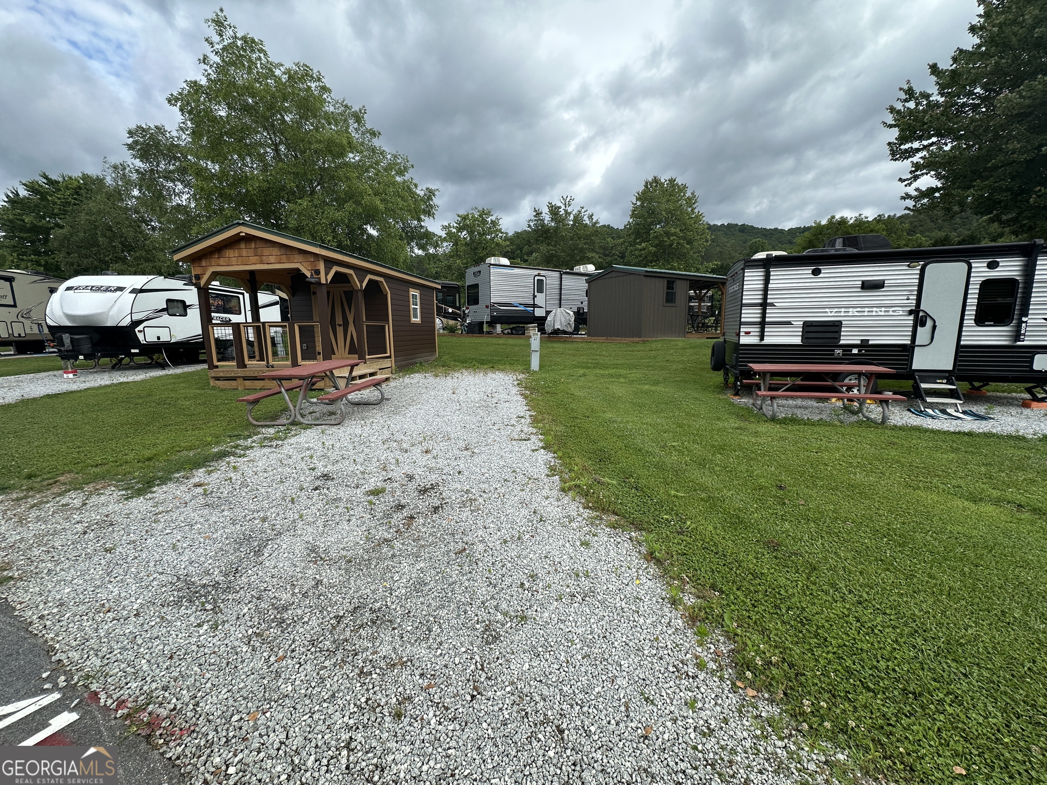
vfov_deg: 85.7
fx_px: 423
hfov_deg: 102.1
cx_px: 524
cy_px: 392
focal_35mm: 14
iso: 40
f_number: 2.2
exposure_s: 1/807
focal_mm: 2.22
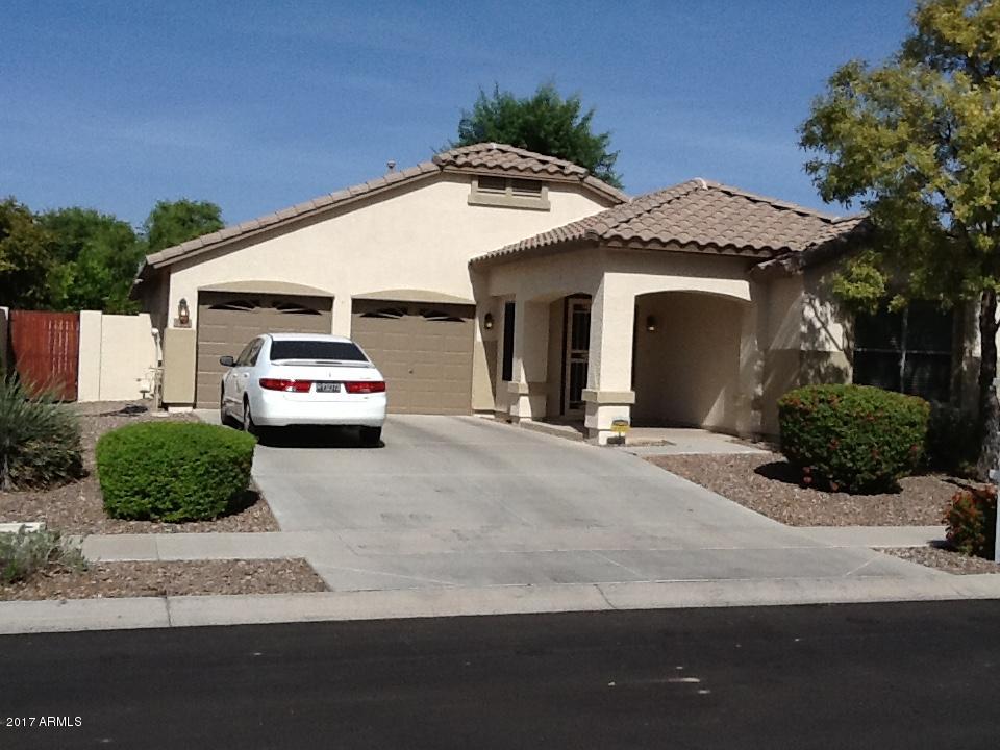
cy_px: 375
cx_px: 500
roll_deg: -0.3
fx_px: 1271
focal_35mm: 44
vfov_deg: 32.9
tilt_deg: -2.5
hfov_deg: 42.9
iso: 40
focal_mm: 2.03
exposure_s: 1/3344
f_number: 2.4
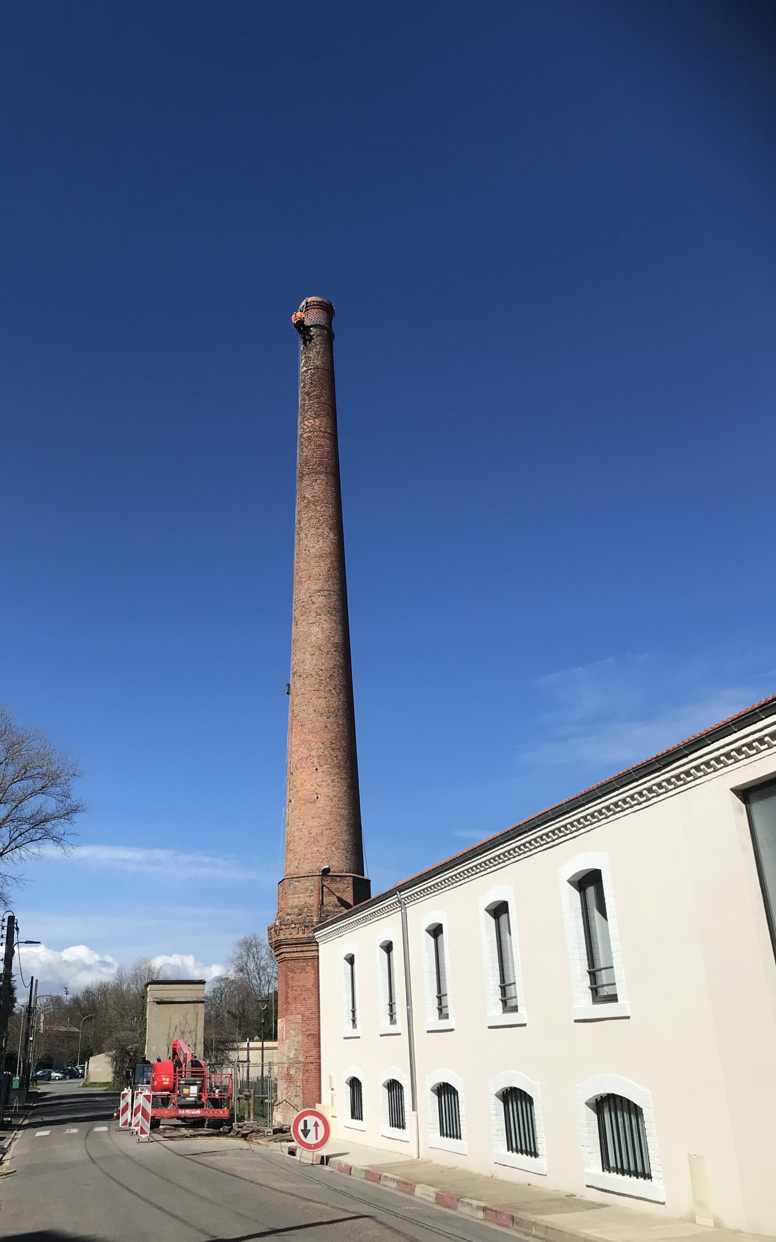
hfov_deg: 41.7
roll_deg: +0.8
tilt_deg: +23.2
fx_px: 1015
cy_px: 615
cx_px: 323
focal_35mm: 30
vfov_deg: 62.9
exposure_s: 1/3831
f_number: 1.8
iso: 20
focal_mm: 3.99
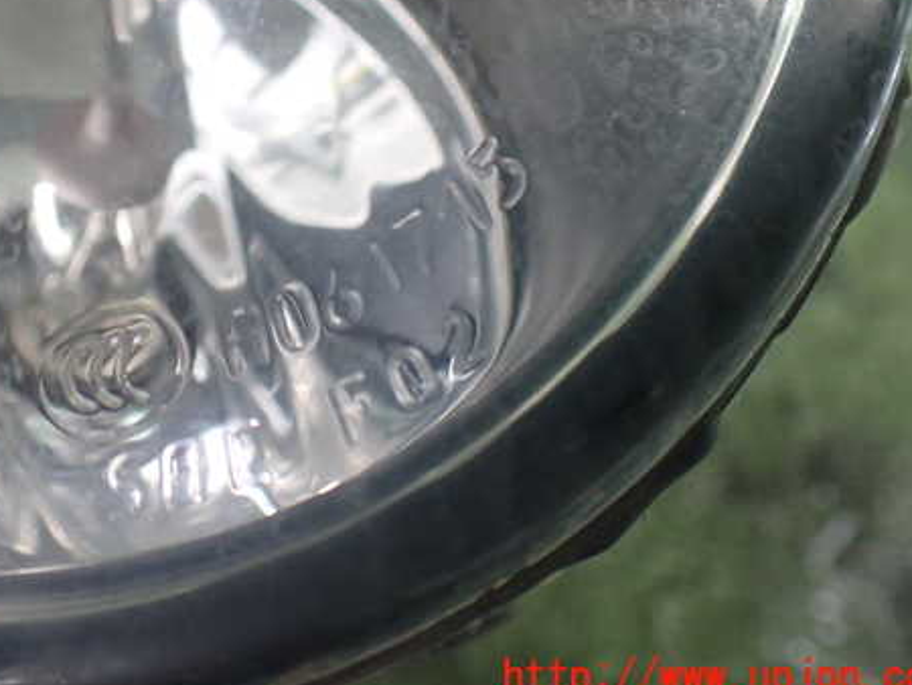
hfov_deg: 46.4
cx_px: 353
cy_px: 247
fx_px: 1054
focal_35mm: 40
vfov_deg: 35.7
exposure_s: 1/125
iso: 800
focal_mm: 5.4
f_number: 2.3
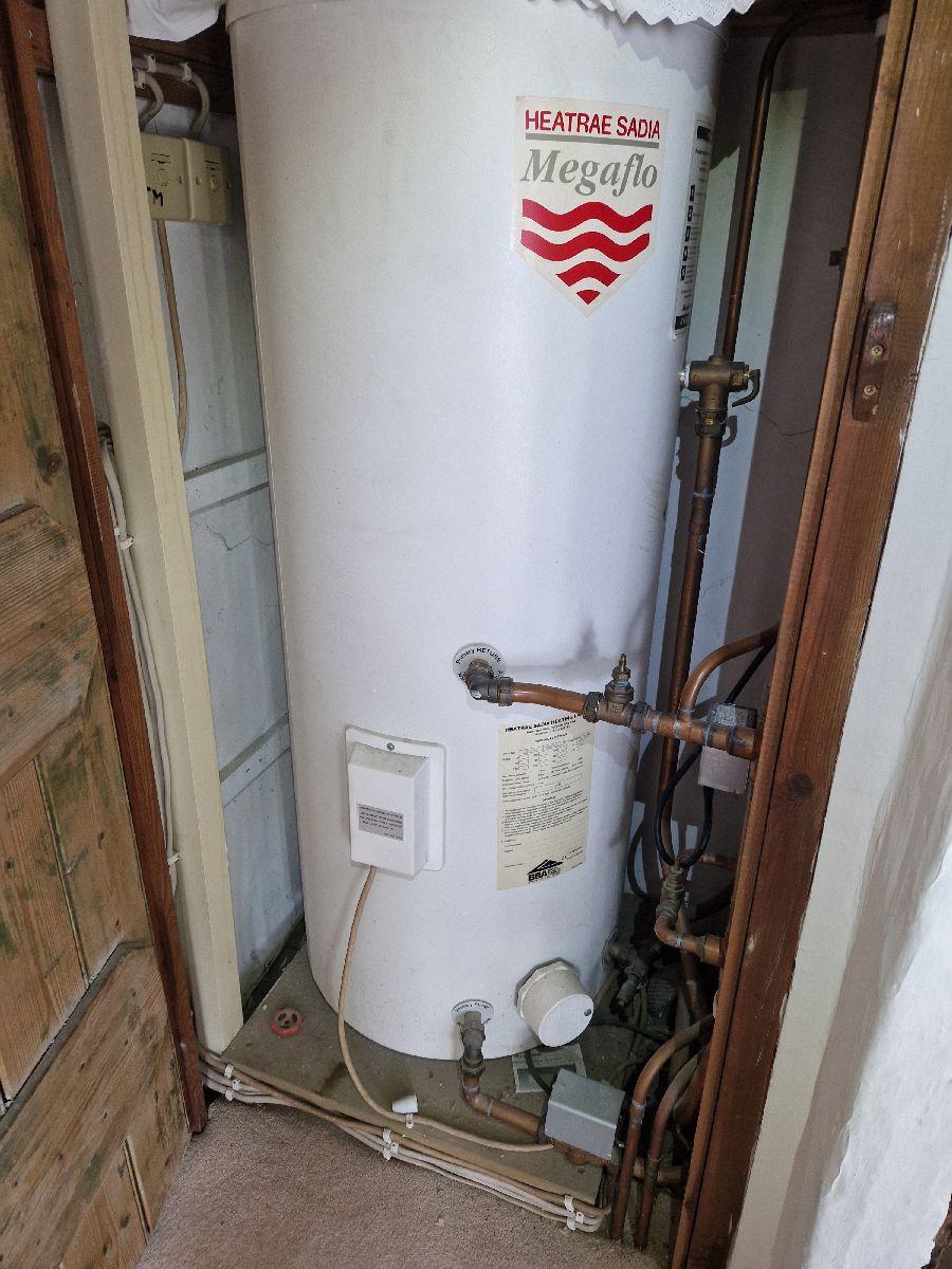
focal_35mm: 23
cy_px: 634
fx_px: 843
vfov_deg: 73.9
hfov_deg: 58.9
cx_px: 476
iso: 250
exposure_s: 1/38
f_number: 1.8
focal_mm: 5.4
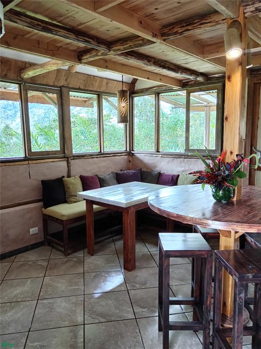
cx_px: 130
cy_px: 174
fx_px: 271
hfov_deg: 51.4
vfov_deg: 65.3
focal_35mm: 27
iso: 761
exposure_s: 1/40
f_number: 1.9
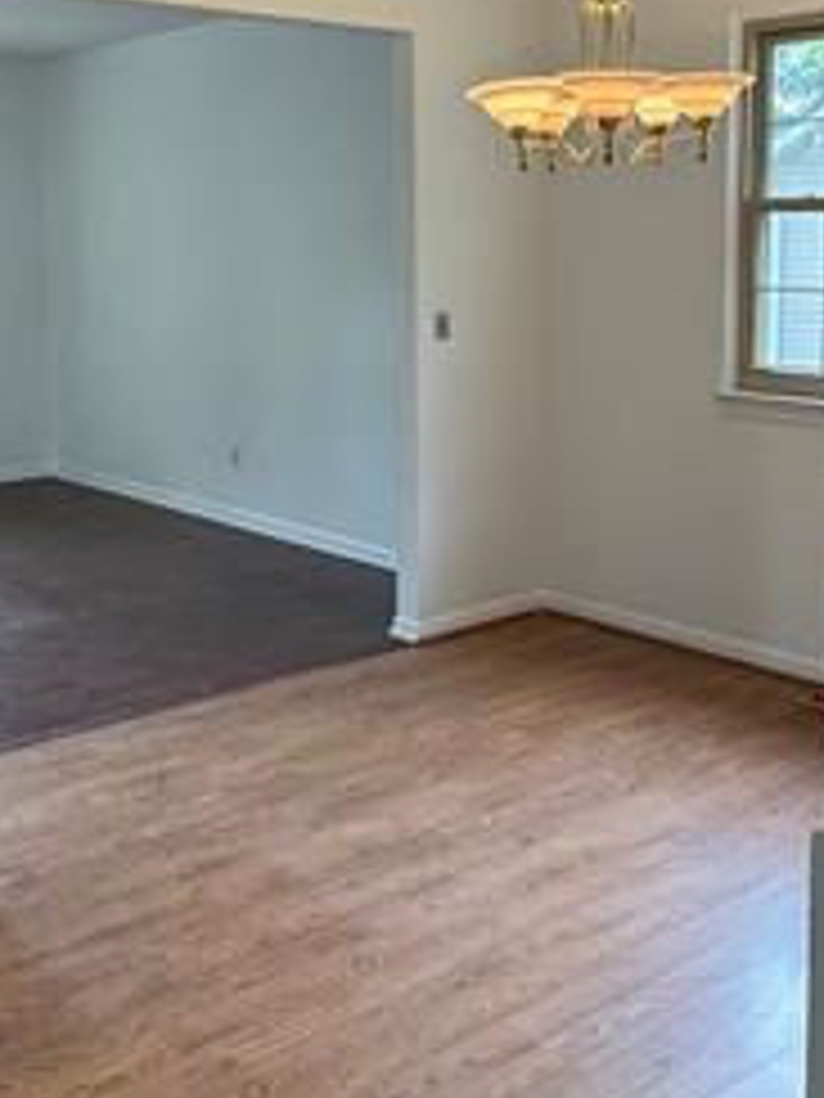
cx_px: 491
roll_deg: +0.9
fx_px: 1397
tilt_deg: -7.1
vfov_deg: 42.6
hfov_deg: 32.8
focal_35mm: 44
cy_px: 400
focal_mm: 2.22
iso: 125
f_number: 2.2
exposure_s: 1/120
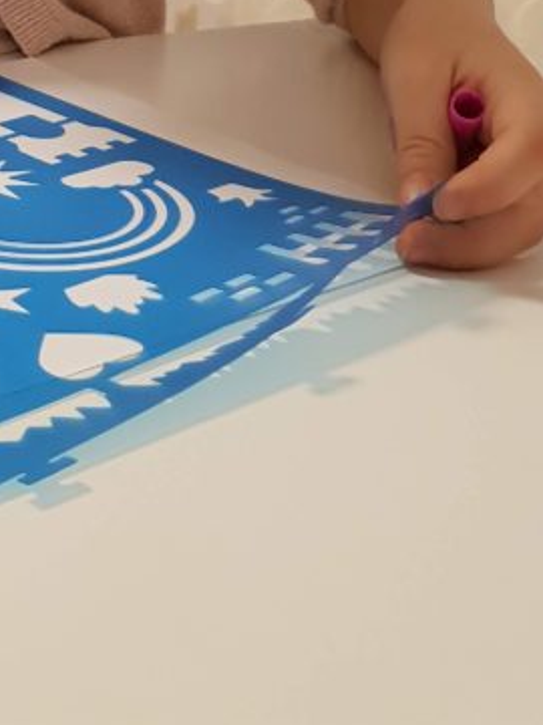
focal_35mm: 74
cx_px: -66
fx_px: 1548
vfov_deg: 22.5
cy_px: -302
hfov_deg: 19.0
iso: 250
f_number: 2.4
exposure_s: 1/50
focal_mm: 4.3
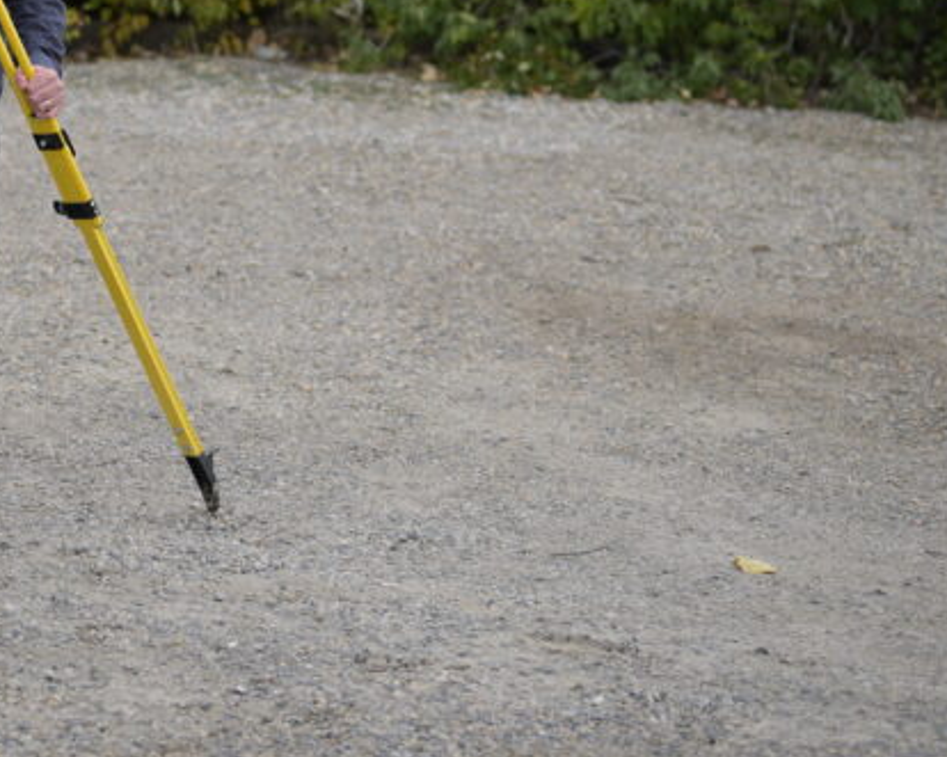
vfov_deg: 13.2
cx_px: 57
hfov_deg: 16.3
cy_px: 93
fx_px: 3250
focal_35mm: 116
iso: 100
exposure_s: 1/640
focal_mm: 50
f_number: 2.2
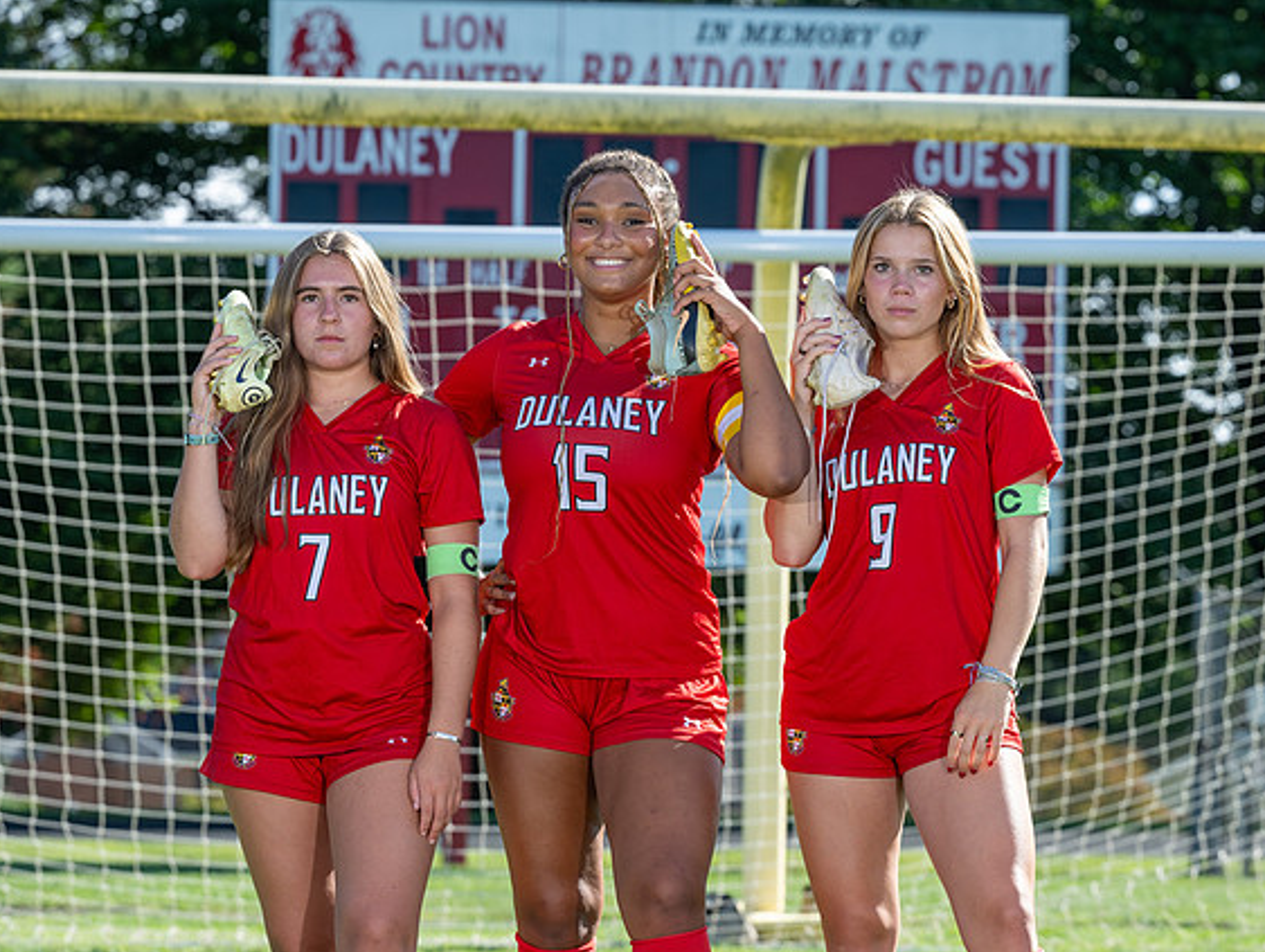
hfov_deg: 12.3
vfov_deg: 9.3
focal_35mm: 160
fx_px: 5855
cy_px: 452
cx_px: 686
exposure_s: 1/320
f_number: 4.5
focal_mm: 98
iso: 100
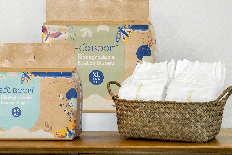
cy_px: 60
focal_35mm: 130
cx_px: 94
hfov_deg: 15.8
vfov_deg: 10.5
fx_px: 838
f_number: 13
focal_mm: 90
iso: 100
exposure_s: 1/5
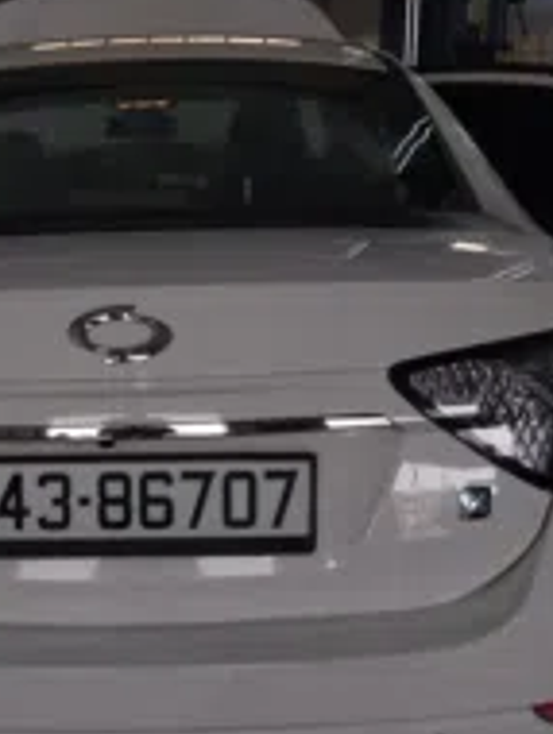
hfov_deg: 23.7
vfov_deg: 29.7
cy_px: 715
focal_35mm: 61
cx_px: 108
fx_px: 1296
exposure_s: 1/124
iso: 50
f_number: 1.8
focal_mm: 4.22
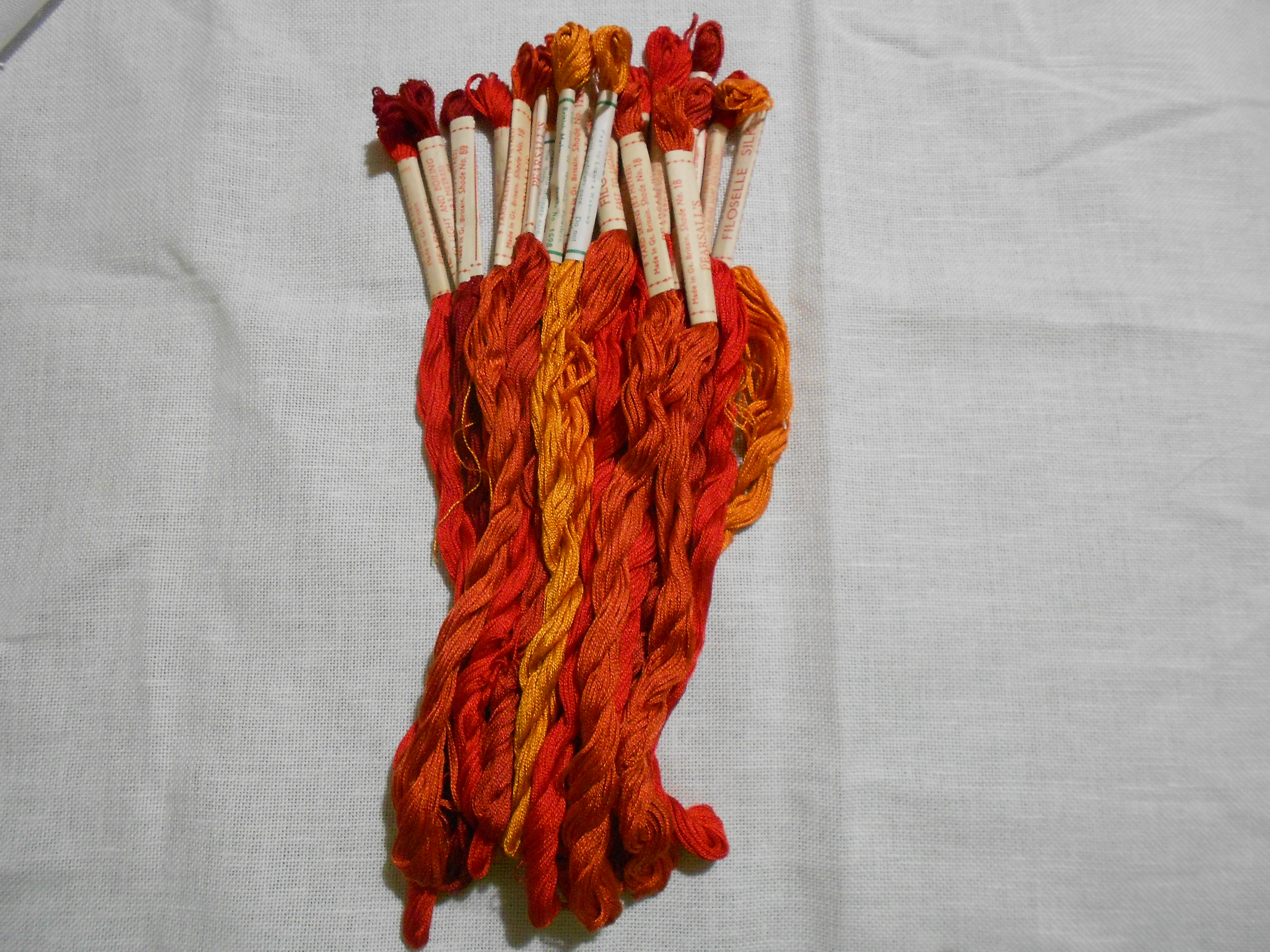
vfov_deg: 53.1
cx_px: 635
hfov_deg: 67.3
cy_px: 476
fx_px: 954
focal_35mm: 26
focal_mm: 4.6
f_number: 3.2
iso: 400
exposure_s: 1/13
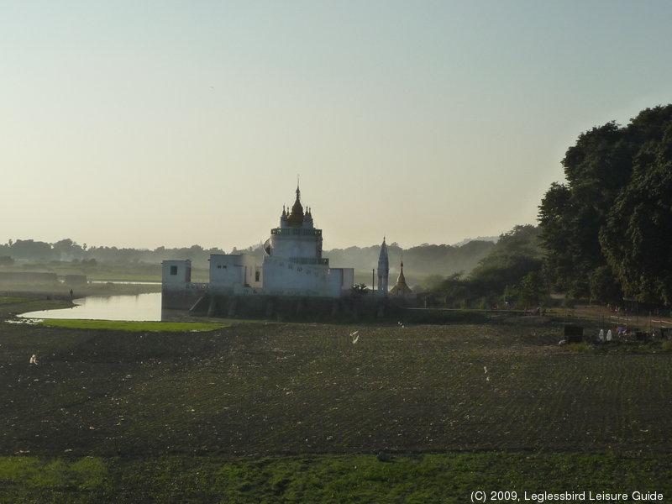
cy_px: 252
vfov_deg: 18.4
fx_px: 1553
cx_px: 336
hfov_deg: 24.4
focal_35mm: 80
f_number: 6.3
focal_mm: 9.9
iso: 160
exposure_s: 1/800
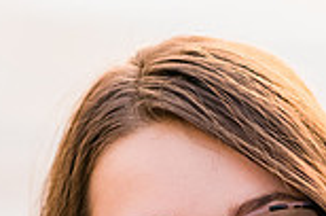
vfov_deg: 4.2
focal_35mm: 321
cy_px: 363
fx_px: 2901
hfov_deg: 6.4
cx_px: 57
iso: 800
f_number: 2.8
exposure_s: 1/320
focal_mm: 85
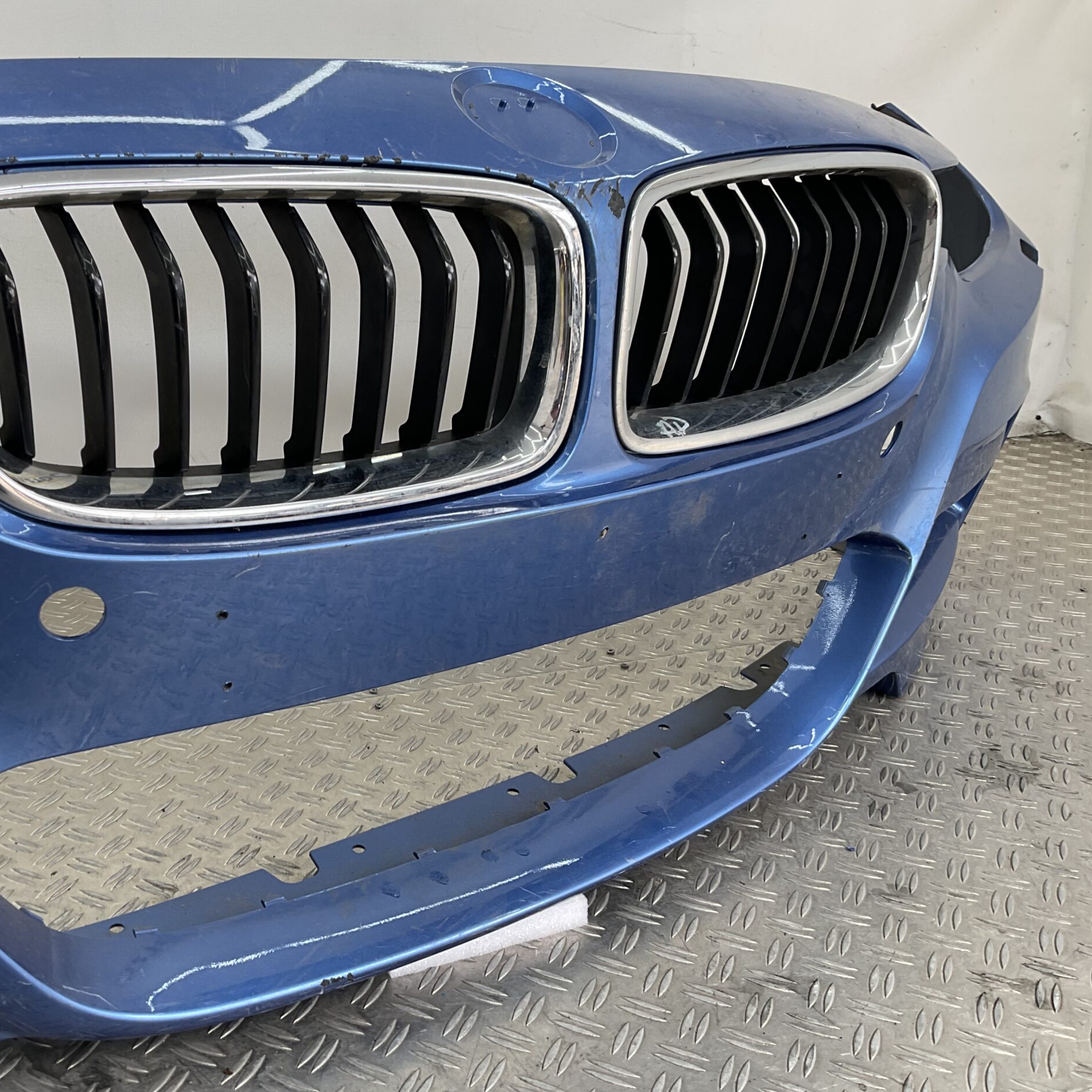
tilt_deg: -20.1
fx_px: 1249
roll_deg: -0.1
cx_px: 358
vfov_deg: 47.2
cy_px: 545
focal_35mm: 35
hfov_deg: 46.4
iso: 20
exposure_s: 1/120
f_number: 1.8
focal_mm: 3
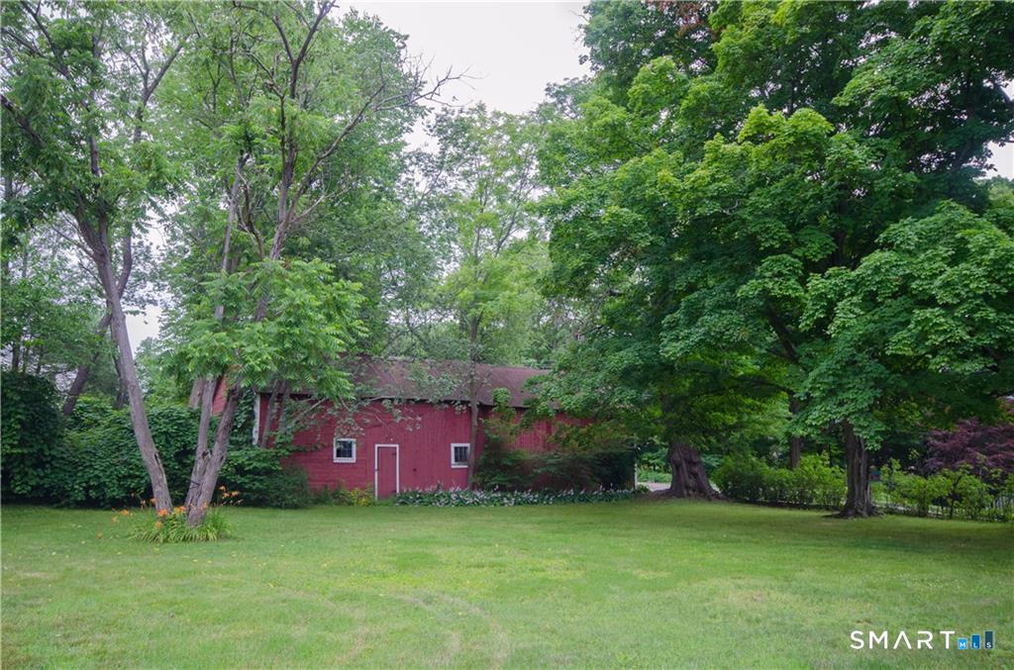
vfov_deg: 43.4
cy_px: 335
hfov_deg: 62.1
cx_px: 507
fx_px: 843
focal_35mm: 30
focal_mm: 20
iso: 800
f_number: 8
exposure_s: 1/400
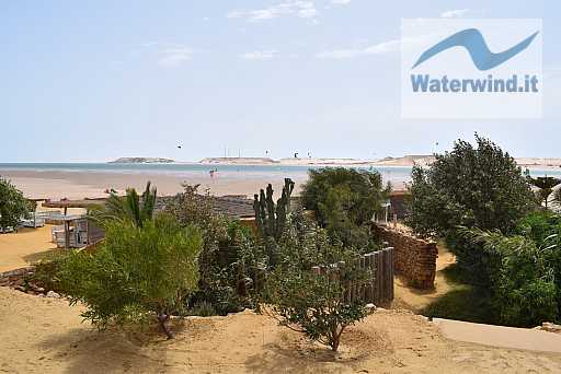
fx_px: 421
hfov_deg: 67.4
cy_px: 187
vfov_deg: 48.0
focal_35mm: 27
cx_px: 280
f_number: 10
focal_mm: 18
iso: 200
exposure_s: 1/400
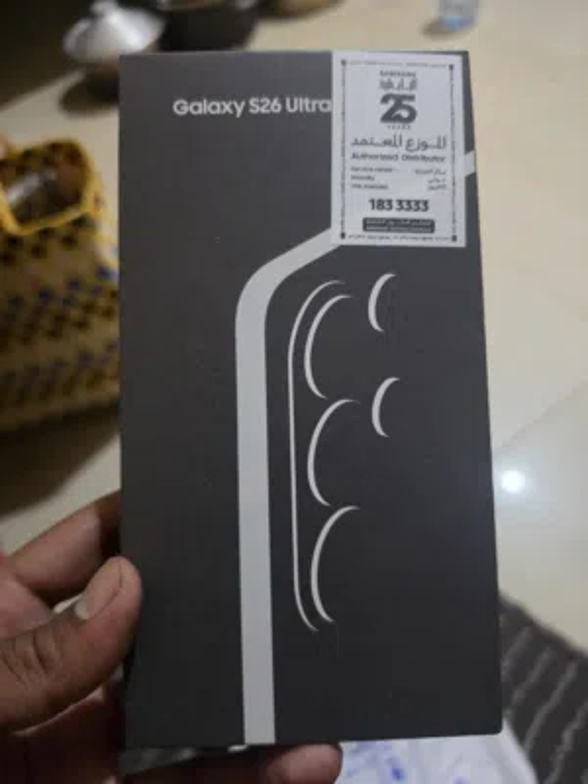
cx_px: 294
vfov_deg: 73.9
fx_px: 521
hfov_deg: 58.9
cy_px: 392
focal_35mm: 23
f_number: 1.4
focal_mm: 6.5
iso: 1000
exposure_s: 1/33.3
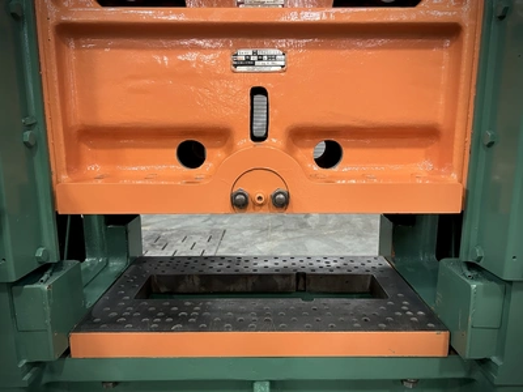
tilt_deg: -10.9
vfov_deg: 53.1
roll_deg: +1.2
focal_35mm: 26
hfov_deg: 67.3
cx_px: 262
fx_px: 393
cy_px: 196
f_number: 1.5
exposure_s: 1/40
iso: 500
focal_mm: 5.7
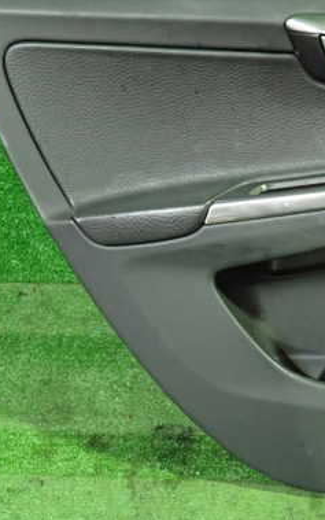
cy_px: 218
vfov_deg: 47.0
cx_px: 244
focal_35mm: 42
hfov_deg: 30.0
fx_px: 595
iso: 640
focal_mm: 4.5
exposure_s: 1/30
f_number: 2
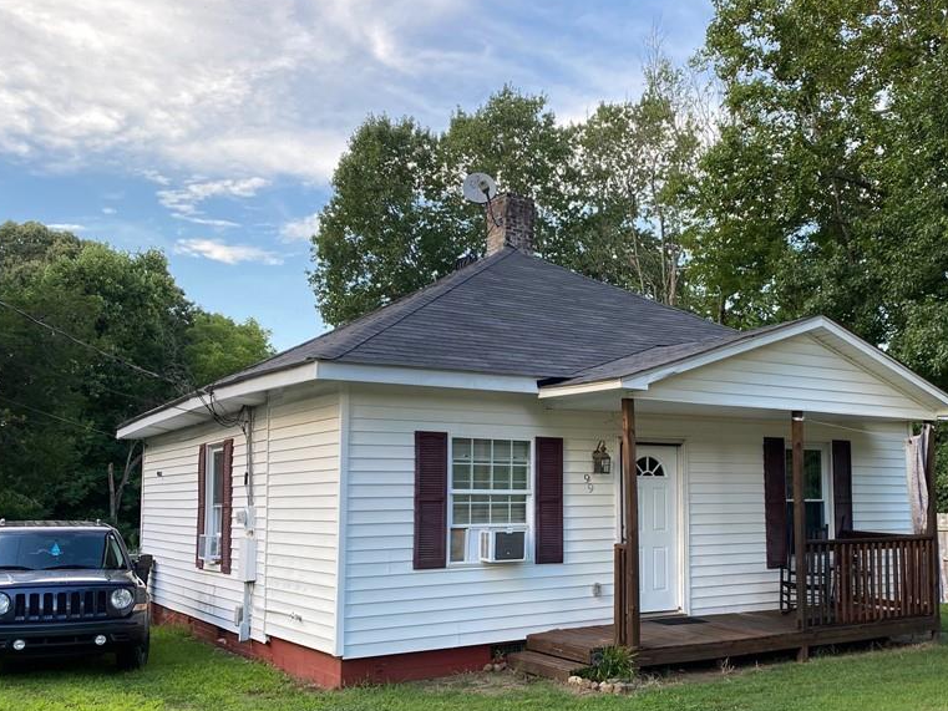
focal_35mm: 35
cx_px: 603
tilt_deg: +4.4
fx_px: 959
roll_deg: +0.1
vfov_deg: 40.4
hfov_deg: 52.0
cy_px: 445
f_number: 1.8
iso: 32
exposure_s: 1/159
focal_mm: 4.25
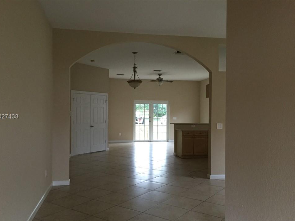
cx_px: 144
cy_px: 117
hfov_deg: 58.4
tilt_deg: +0.4
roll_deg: -1.7
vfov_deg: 45.4
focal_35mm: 31
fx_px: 264
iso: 250
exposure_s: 1/24
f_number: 2.2
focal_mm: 4.15
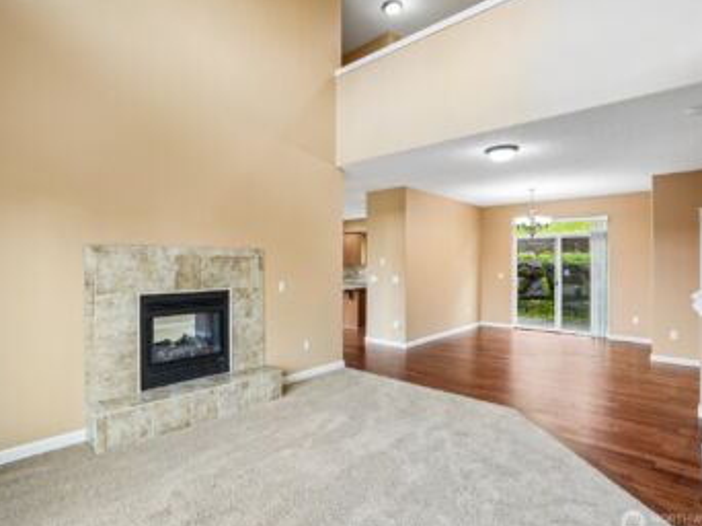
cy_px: 266
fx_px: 365
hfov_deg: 87.7
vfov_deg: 71.5
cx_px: 328
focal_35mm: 18
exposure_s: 1/10
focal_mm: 16
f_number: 8
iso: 400
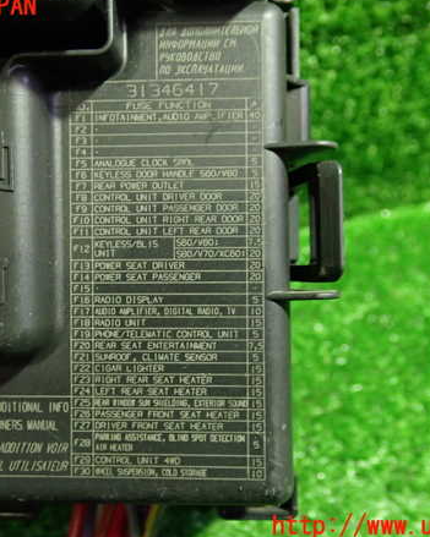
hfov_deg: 37.2
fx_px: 637
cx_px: 181
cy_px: 267
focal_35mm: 40
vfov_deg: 45.8
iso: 500
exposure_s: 1/30
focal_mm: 5.4
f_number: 2.3
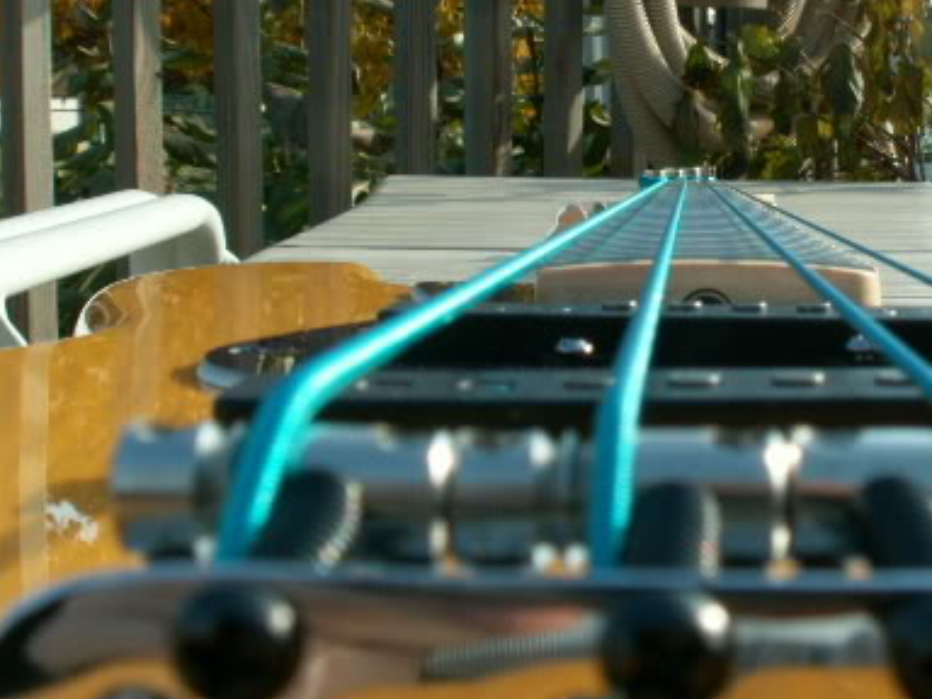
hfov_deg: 27.3
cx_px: 718
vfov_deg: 20.9
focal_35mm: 70
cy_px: 192
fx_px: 1885
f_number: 5.6
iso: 50
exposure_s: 1/125
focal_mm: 6.99
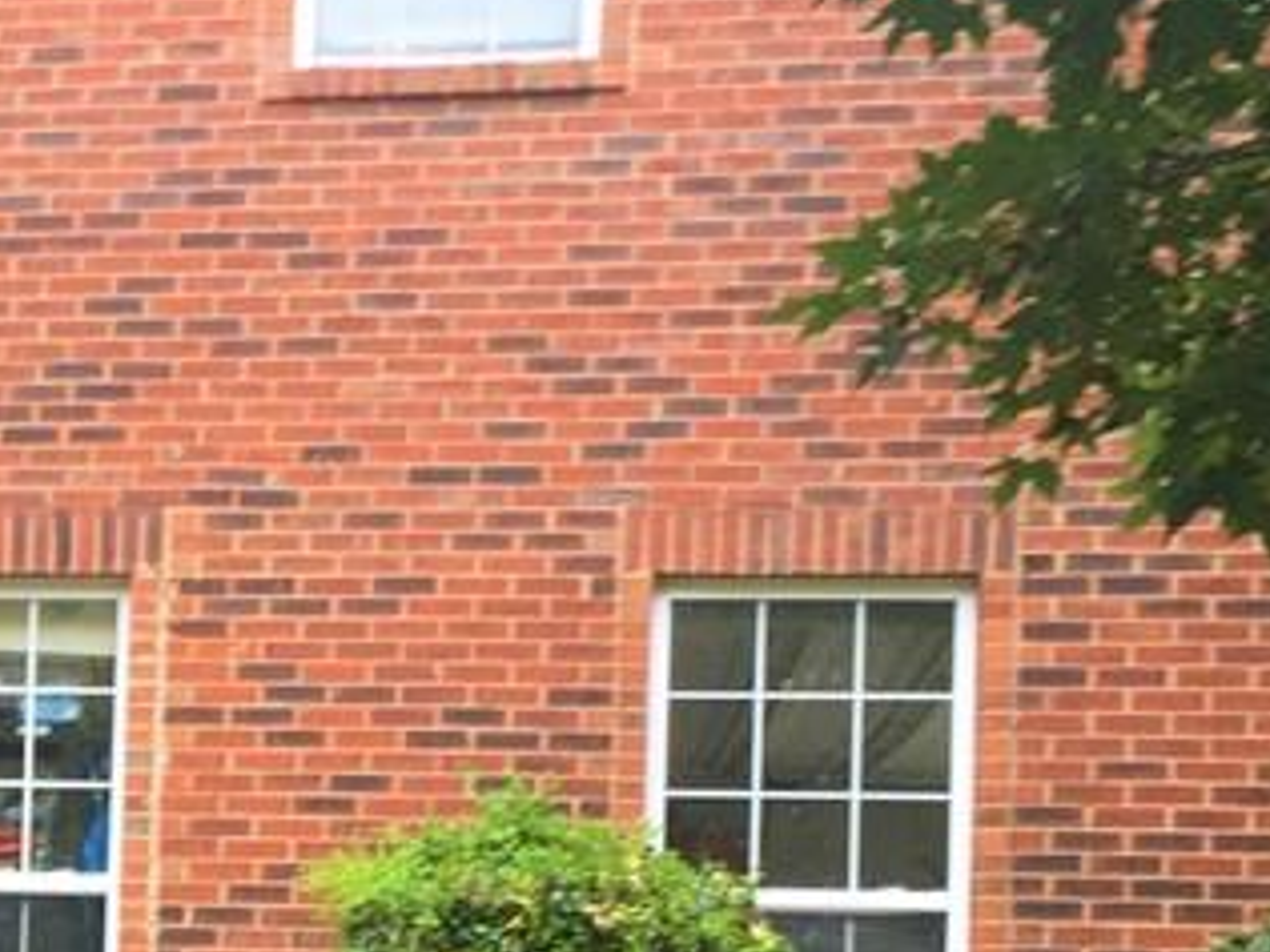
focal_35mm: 94
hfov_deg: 19.4
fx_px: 3449
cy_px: 904
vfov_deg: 15.5
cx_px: -334
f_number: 2.2
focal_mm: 4.15
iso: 40
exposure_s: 1/120
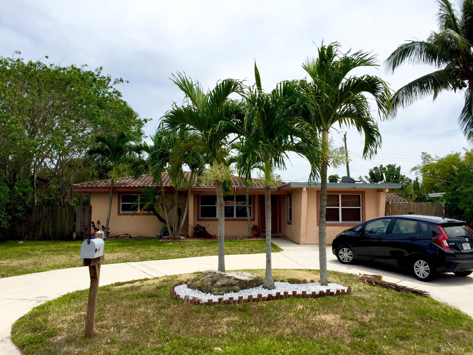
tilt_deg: +4.1
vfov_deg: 48.2
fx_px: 396
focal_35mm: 29
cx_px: 236
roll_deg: -0.6
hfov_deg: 61.7
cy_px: 178
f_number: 2.2
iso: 32
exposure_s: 1/3968
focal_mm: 4.15
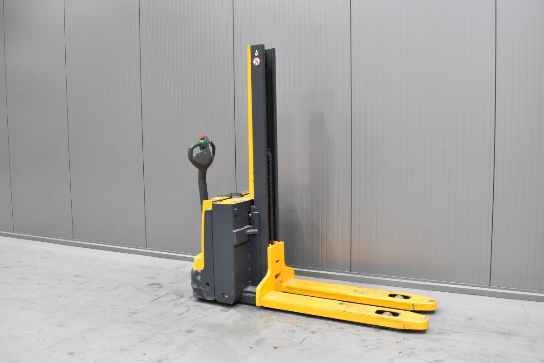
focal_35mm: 30
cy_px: 182
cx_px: 272
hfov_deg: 61.9
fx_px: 453
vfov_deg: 43.6
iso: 1600
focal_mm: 20
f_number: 5.6
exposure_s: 1/25
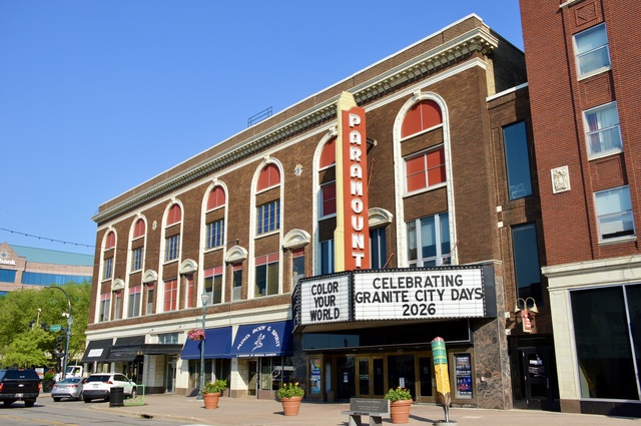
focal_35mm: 33
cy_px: 213
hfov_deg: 57.3
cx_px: 320
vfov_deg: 39.9
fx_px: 587
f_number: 8
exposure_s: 1/250
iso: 100
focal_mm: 22
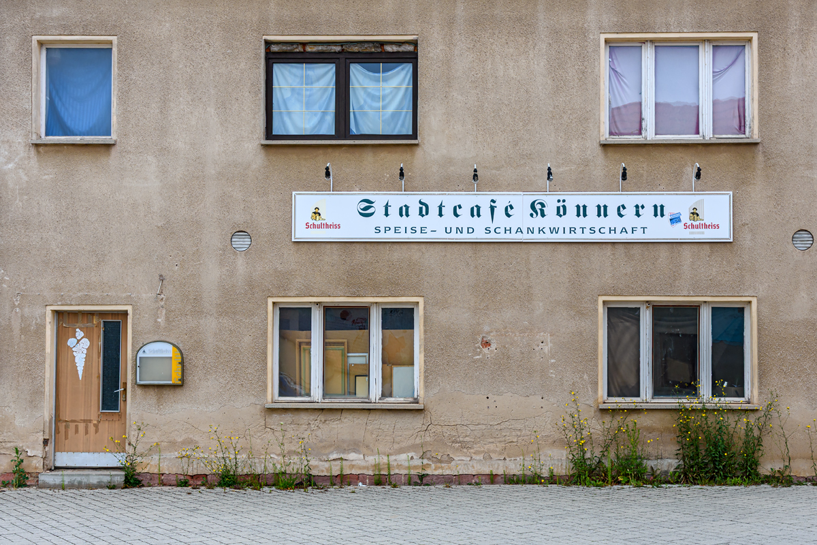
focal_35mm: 40
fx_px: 919
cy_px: 272
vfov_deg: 33.0
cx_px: 408
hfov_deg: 47.9
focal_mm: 27
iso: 200
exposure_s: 1/400
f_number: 8
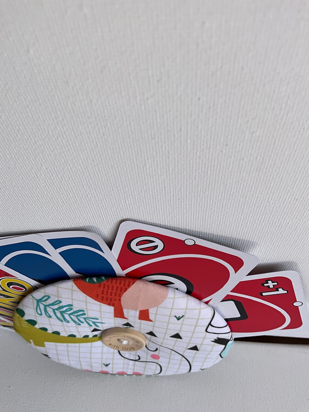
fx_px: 345
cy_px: 206
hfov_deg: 48.2
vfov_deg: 61.7
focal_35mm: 29
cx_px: 154
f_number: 1.8
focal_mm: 3
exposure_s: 1/428
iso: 25
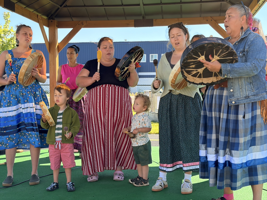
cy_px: 100
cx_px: 134
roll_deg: -0.3
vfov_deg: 28.0
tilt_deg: -0.9
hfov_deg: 36.8
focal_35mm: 52
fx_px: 401
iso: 50
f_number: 1.6
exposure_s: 1/830
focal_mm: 5.96
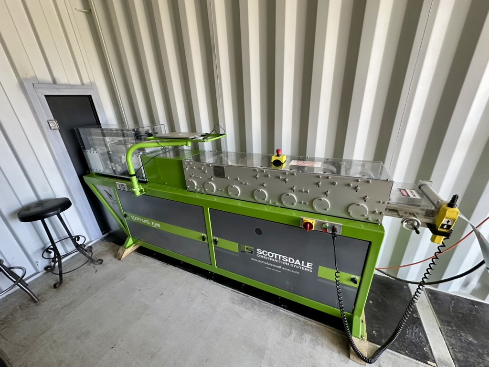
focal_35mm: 14
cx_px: 244
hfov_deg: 102.1
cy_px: 184
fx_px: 198
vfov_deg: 85.7
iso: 250
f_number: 2.2
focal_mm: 2.22
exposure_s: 1/99
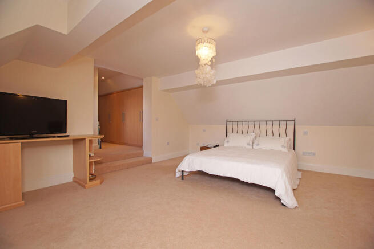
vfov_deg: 77.4
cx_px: 187
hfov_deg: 100.4
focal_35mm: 15
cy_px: 124
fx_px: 156
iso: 100
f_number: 3.5
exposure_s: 1/60
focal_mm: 10
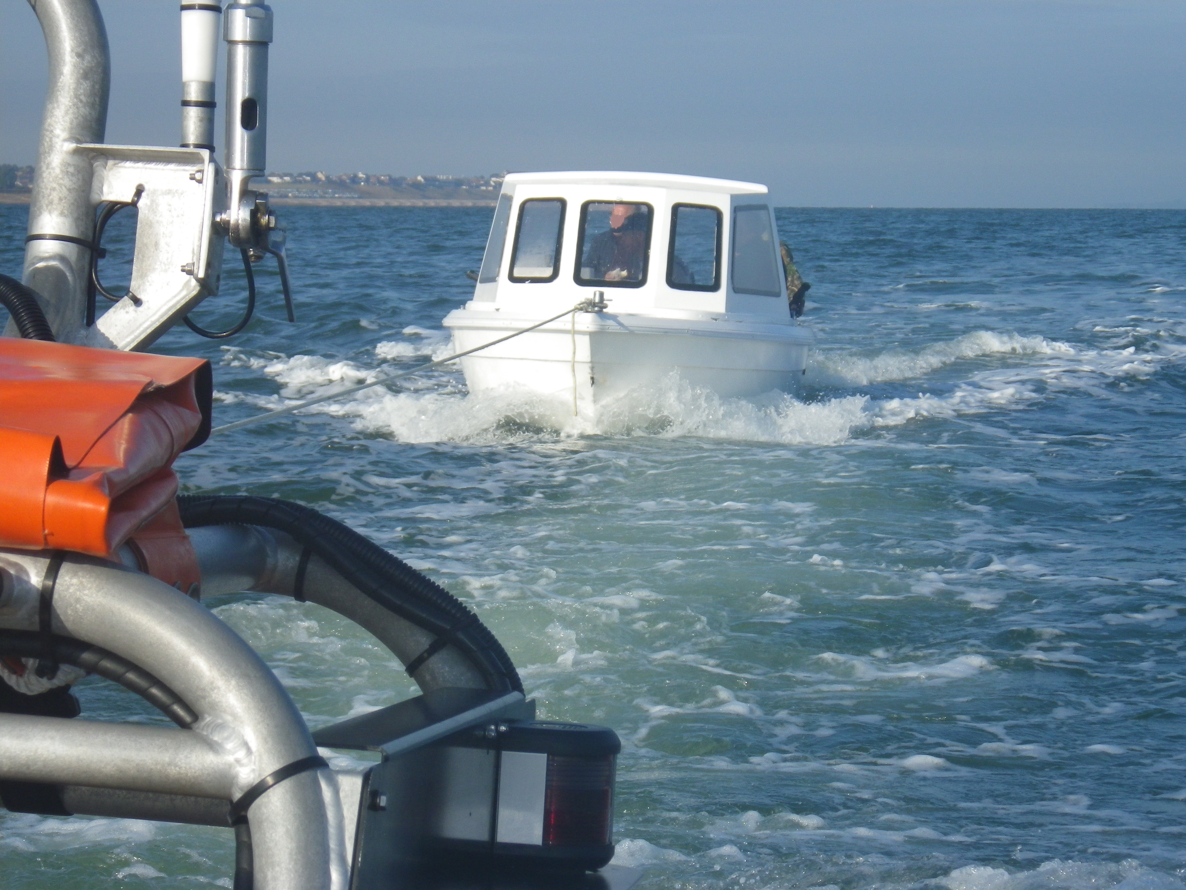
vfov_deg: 12.9
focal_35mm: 115
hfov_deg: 17.1
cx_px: 593
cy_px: 445
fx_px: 3940
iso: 100
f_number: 6.3
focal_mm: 20.6
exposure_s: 1/400
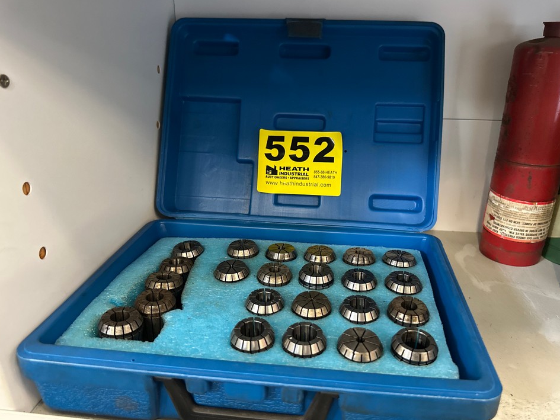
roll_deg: -1.4
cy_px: 216
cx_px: 299
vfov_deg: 53.1
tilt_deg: -23.3
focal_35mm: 26
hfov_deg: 67.2
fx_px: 421
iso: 800
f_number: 1.78
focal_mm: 6.86
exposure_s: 1/60
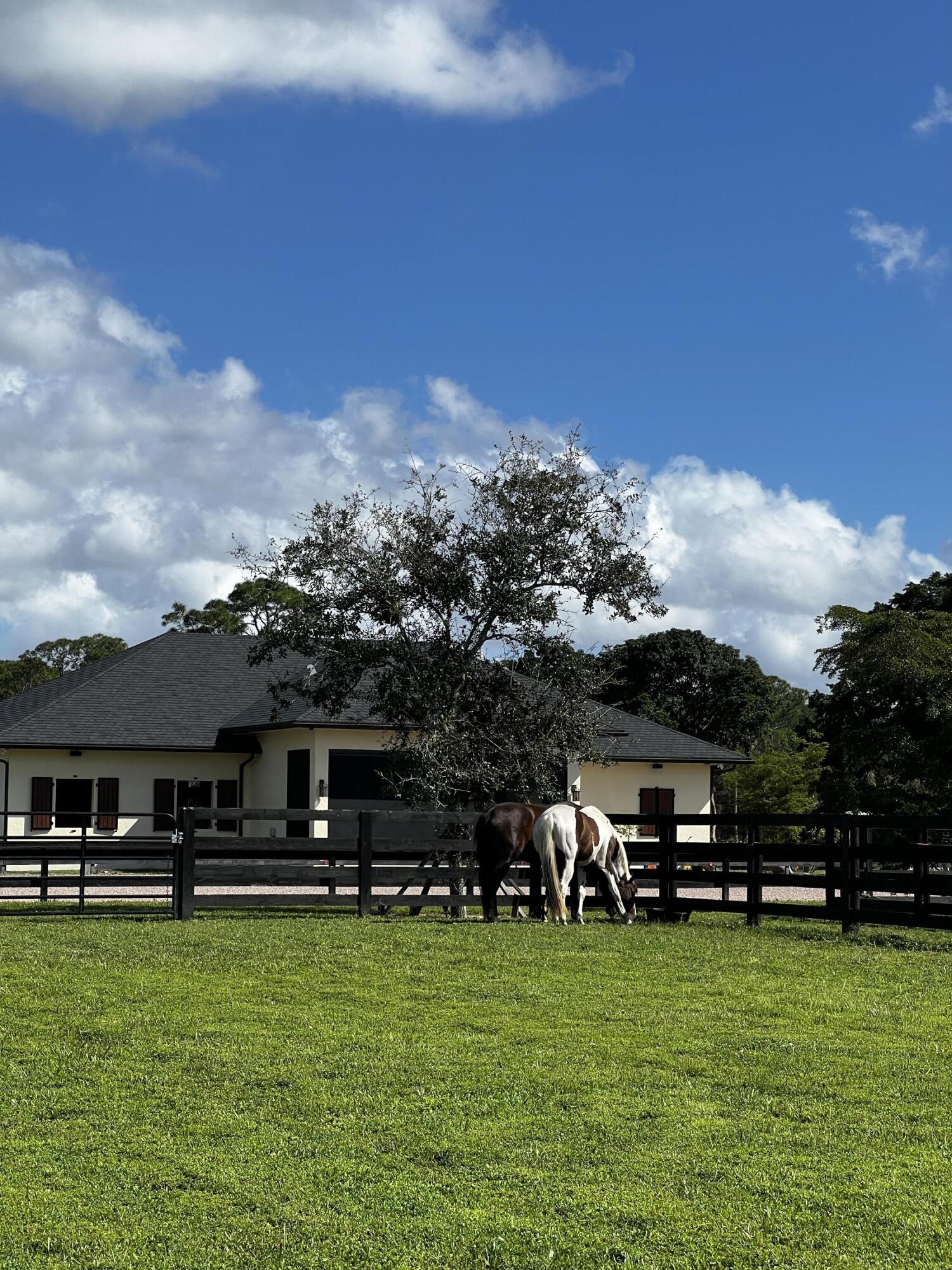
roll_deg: -0.9
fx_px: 2824
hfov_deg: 19.1
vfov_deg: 25.3
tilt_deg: +4.1
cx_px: 476
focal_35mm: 77
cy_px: 635
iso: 32
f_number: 2.8
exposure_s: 1/1064
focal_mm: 9
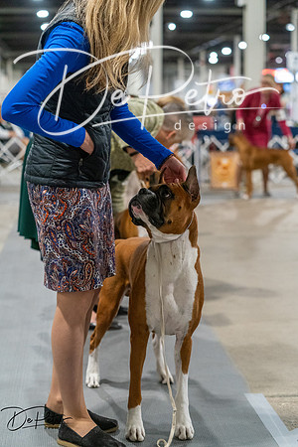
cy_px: 224
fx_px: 869
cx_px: 149
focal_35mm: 70
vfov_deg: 28.8
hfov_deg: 19.5
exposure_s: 1/250
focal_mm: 70
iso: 6400
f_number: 3.5
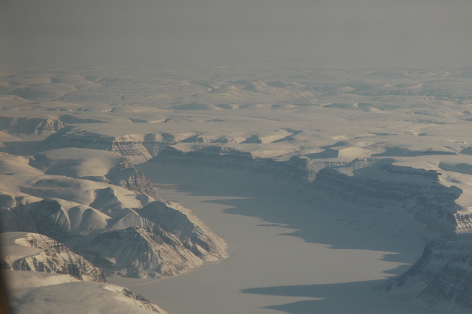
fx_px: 1873
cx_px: 310
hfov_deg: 14.3
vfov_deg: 9.6
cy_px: 191
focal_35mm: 143
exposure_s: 1/160
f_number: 6.3
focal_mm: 70
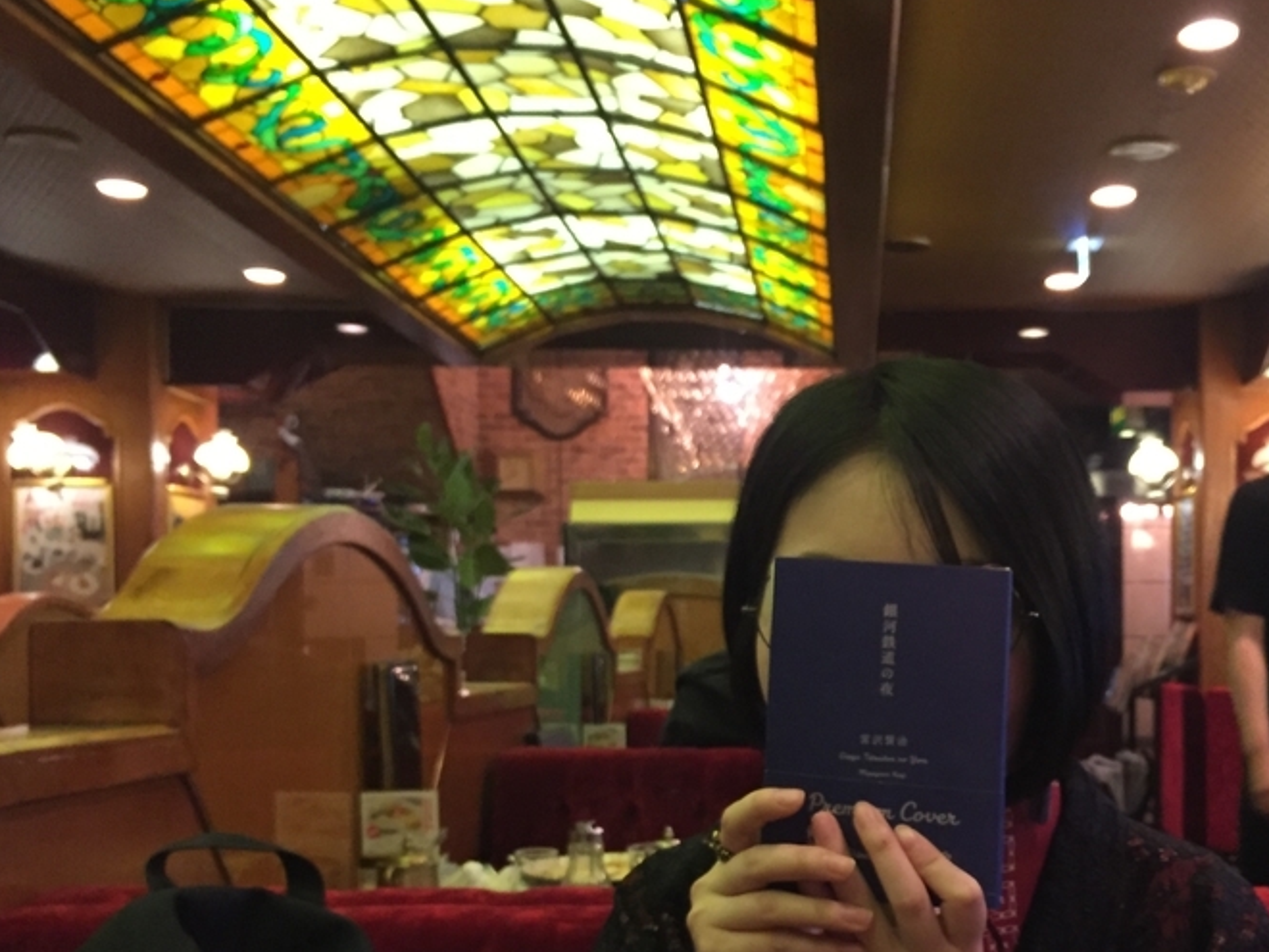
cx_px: 890
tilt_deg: -0.9
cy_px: 671
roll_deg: -0.4
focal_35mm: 45
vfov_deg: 31.8
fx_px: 1650
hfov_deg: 41.3
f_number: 2.2
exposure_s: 1/24
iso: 250
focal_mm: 4.15
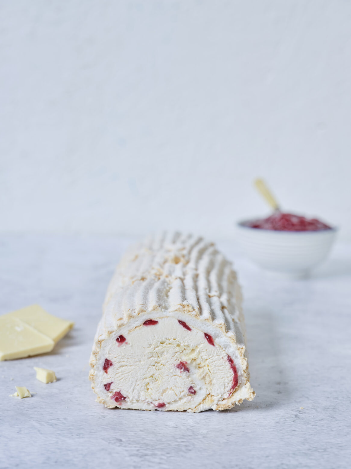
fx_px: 1325
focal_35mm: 98
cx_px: 178
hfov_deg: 15.1
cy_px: 231
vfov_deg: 20.0
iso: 100
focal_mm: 120
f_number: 8
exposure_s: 1/20
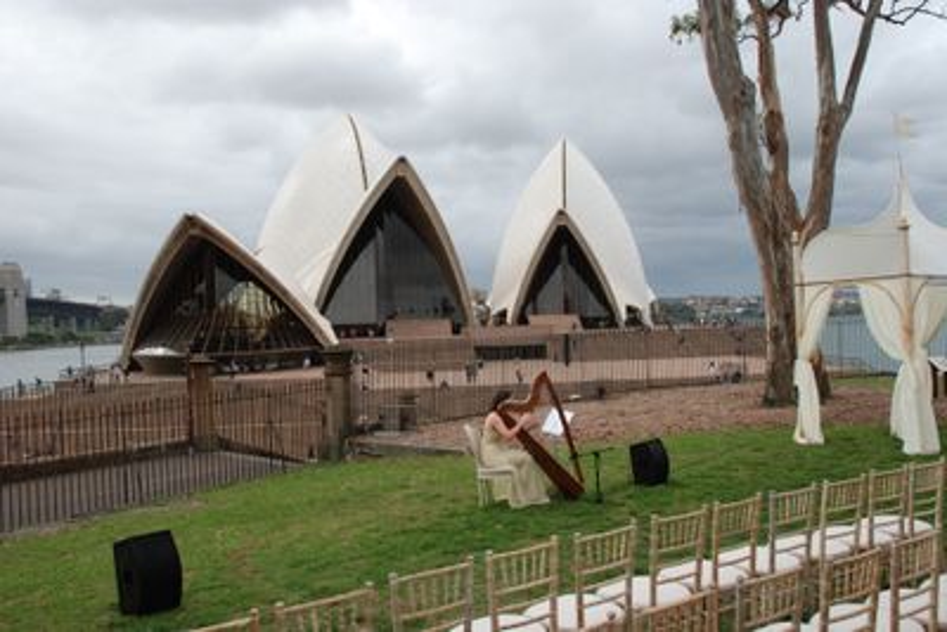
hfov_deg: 61.9
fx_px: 789
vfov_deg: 43.6
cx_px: 474
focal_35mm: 30
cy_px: 316
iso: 100
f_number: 6.3
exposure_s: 1/160
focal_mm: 20
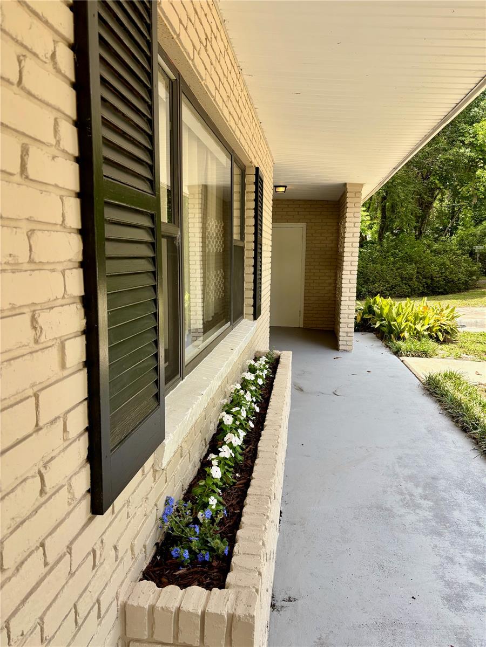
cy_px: 324
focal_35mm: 26
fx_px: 487
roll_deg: -1.9
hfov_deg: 53.1
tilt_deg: -9.0
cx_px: 243
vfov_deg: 67.3
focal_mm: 5.96
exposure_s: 1/608
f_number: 1.6
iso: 50
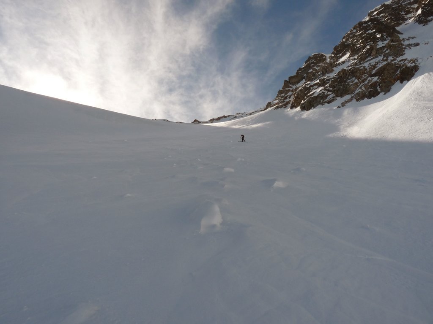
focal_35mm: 27
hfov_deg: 65.3
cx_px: 216
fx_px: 338
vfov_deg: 51.4
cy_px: 162
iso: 100
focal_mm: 4.8
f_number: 7.1
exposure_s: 1/400
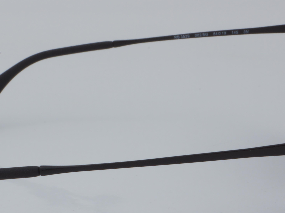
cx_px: 101
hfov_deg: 14.1
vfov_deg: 10.6
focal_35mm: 140
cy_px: 157
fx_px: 1153
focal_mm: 50
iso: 100
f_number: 32
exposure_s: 1/4
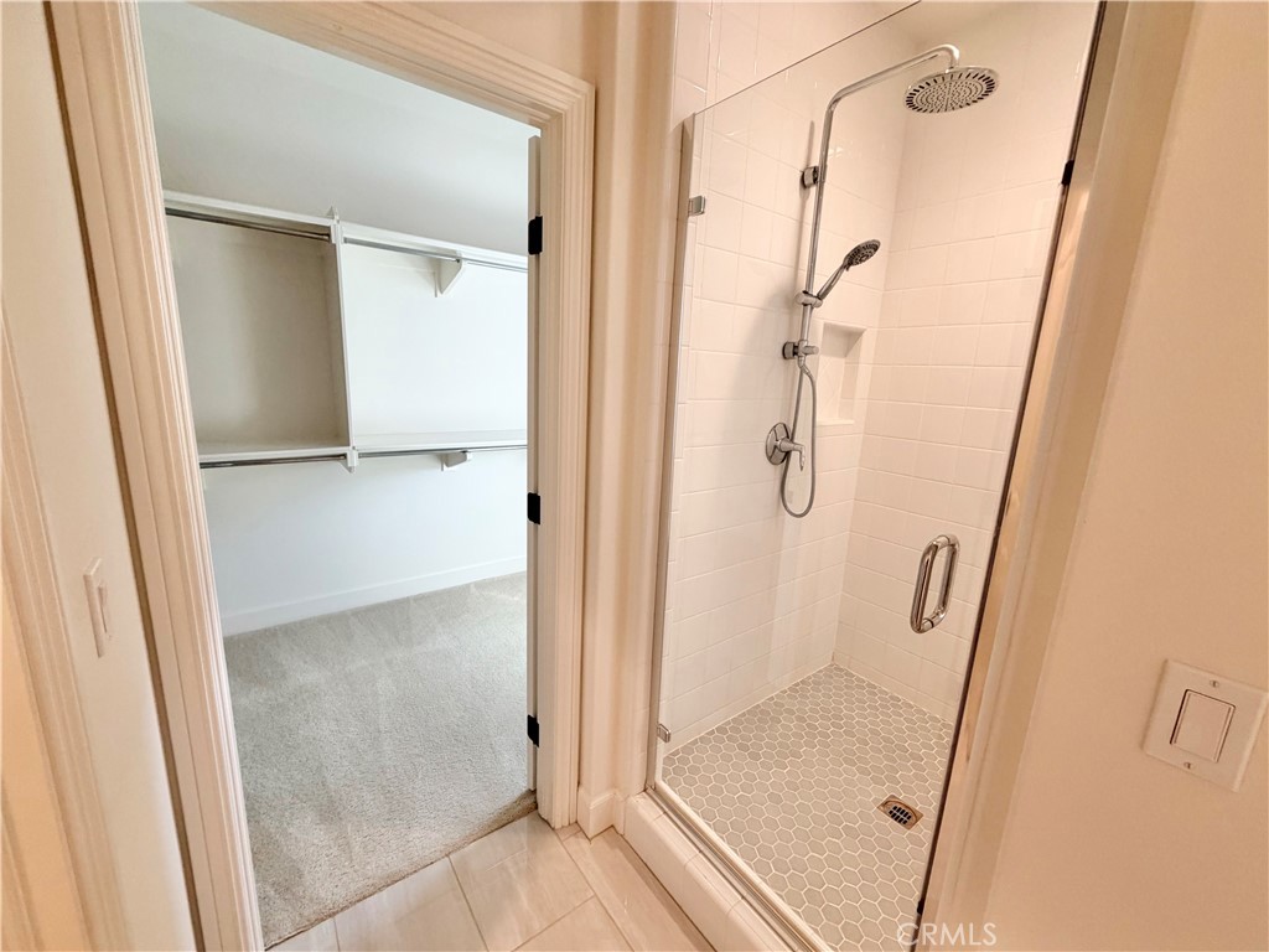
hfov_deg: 102.1
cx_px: 634
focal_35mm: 14
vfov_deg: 85.7
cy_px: 476
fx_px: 513
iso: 160
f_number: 2.2
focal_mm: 2.22
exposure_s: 1/120
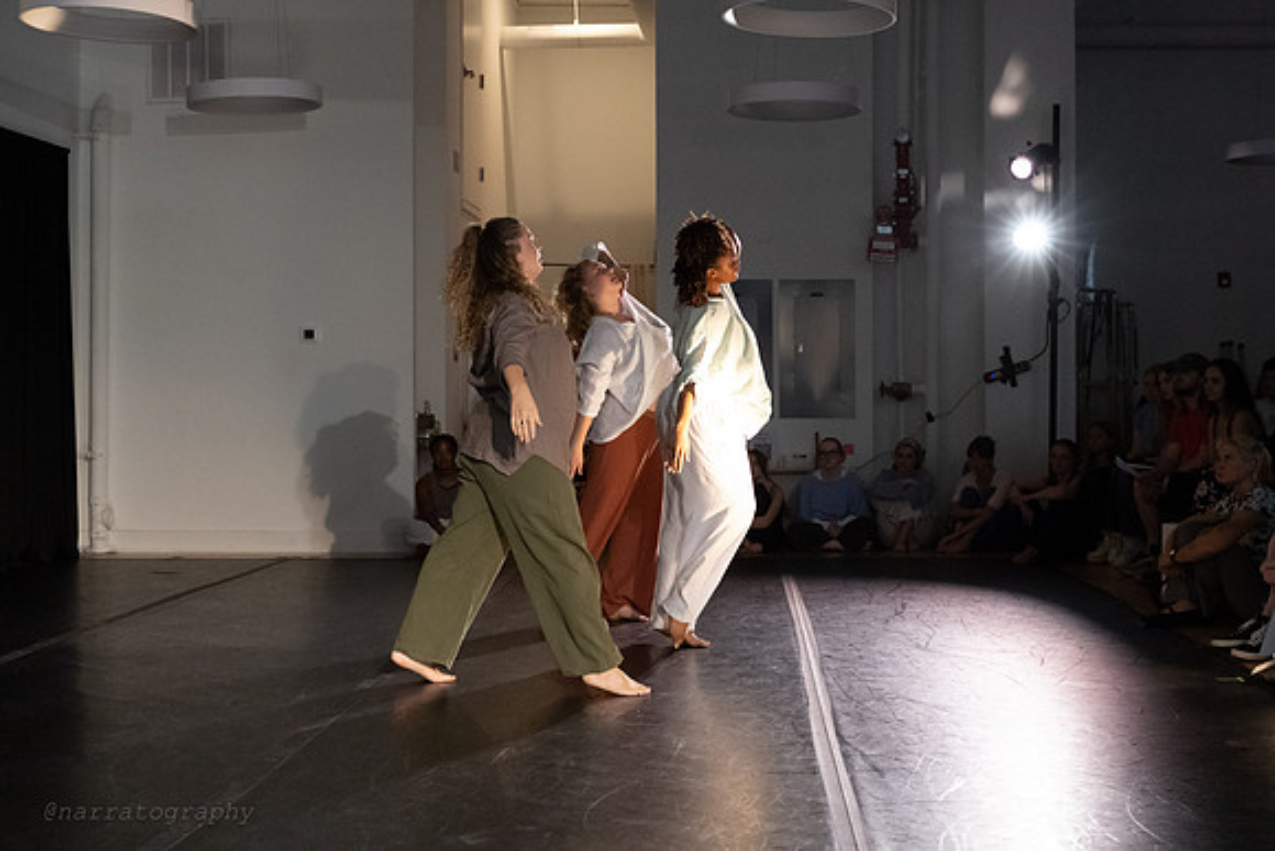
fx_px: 1816
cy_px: 380
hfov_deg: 38.7
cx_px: 679
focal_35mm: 51
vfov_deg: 26.3
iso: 6400
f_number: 4
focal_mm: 45
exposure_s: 1/320
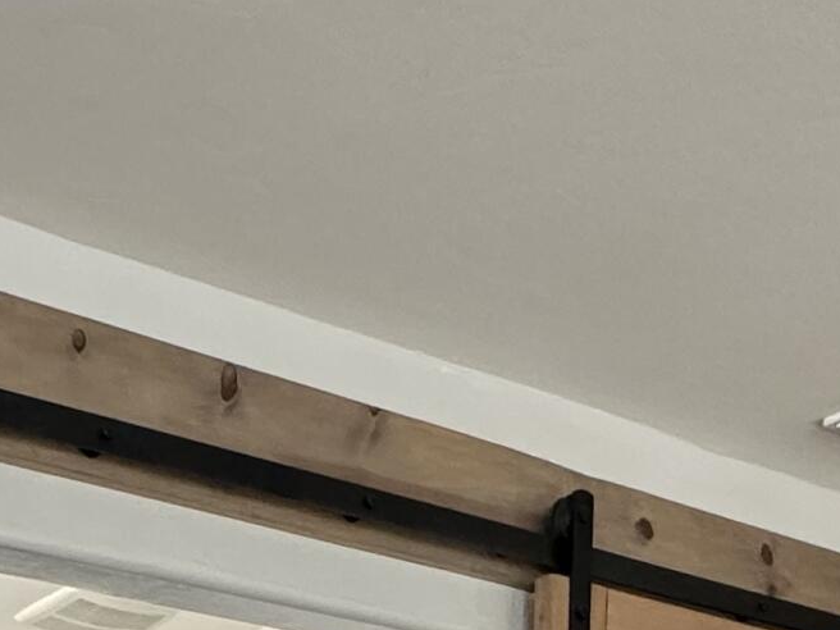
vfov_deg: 16.7
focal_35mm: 64
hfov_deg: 29.3
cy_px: 1284
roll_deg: -0.8
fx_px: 1553
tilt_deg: -6.2
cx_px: 114
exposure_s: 1/120
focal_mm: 2.22
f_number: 2.2
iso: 250
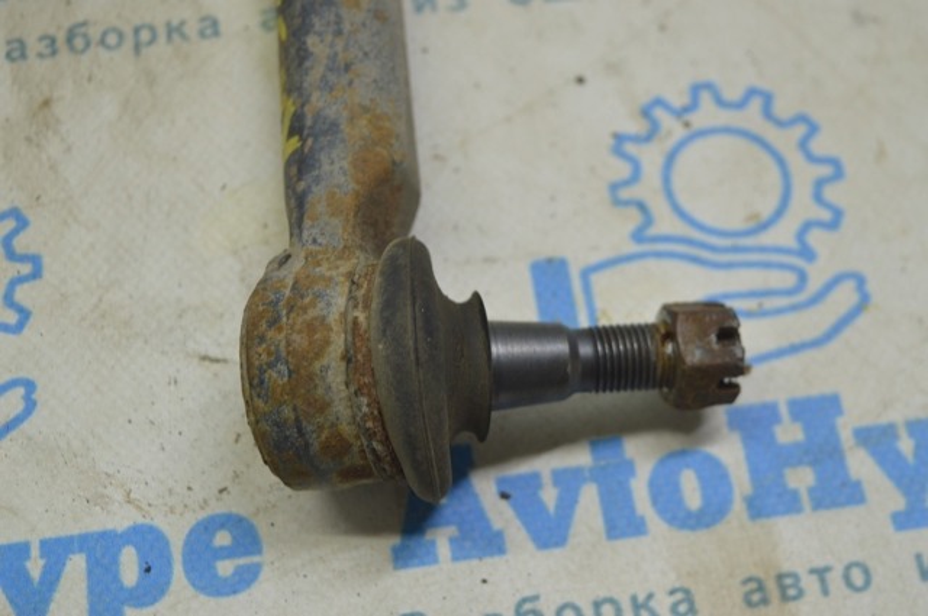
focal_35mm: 60
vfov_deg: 22.6
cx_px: 464
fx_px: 1545
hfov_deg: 33.4
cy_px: 308
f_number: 5.6
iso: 400
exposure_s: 1/40
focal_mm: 40
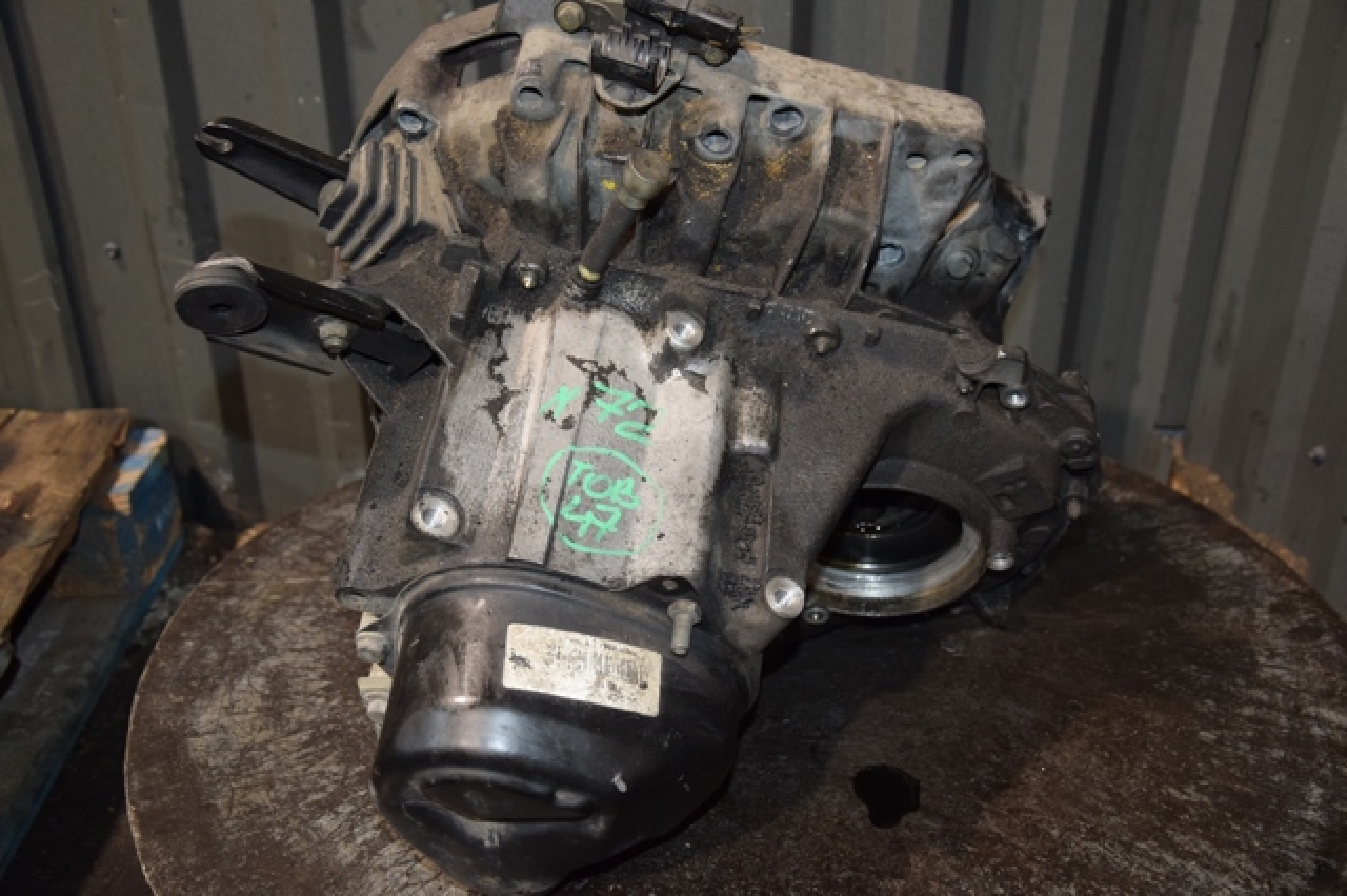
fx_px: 1402
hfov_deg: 51.3
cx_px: 674
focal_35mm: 38
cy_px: 448
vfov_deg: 35.5
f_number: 5
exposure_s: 1/60
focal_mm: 25
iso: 800
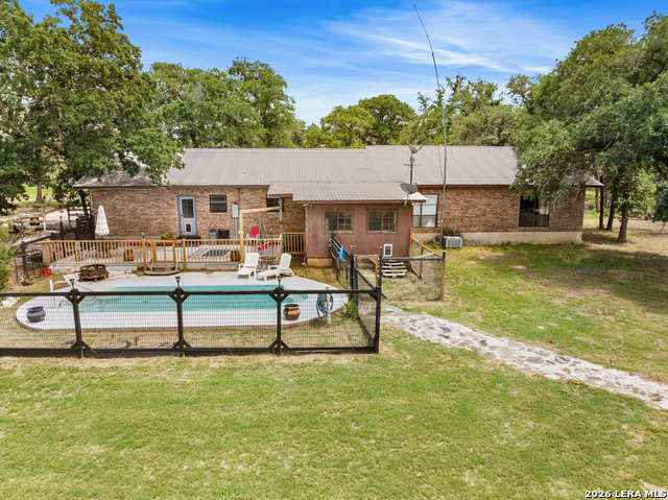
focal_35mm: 24
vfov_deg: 56.8
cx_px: 334
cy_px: 250
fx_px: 463
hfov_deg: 71.6
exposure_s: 1/2000
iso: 220
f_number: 2.8
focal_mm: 12.29
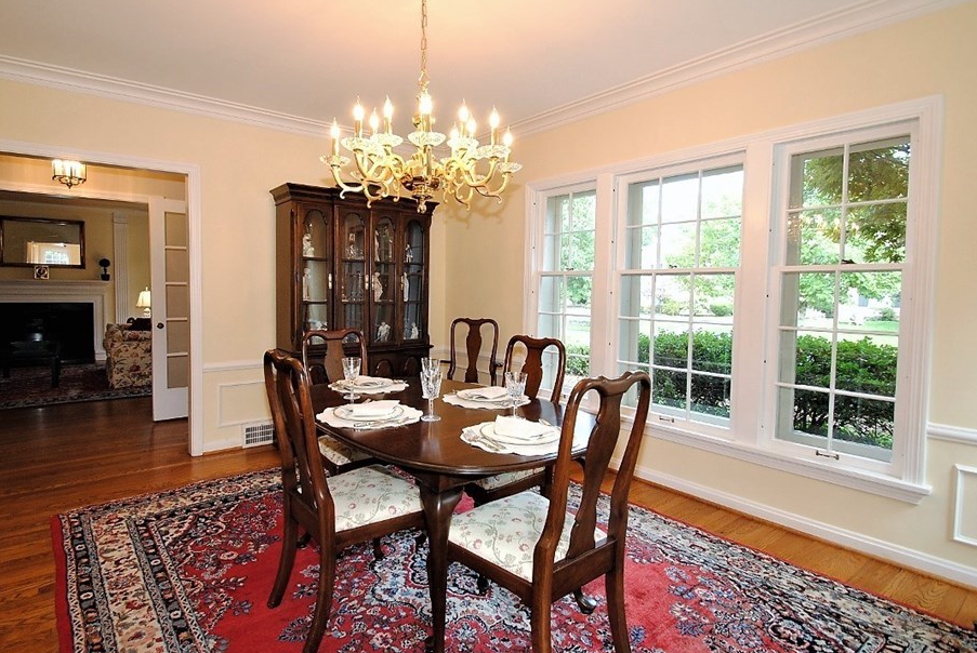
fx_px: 489
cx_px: 463
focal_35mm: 18
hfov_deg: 89.9
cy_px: 300
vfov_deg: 67.4
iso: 400
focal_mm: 10
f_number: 7.1
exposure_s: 1/60
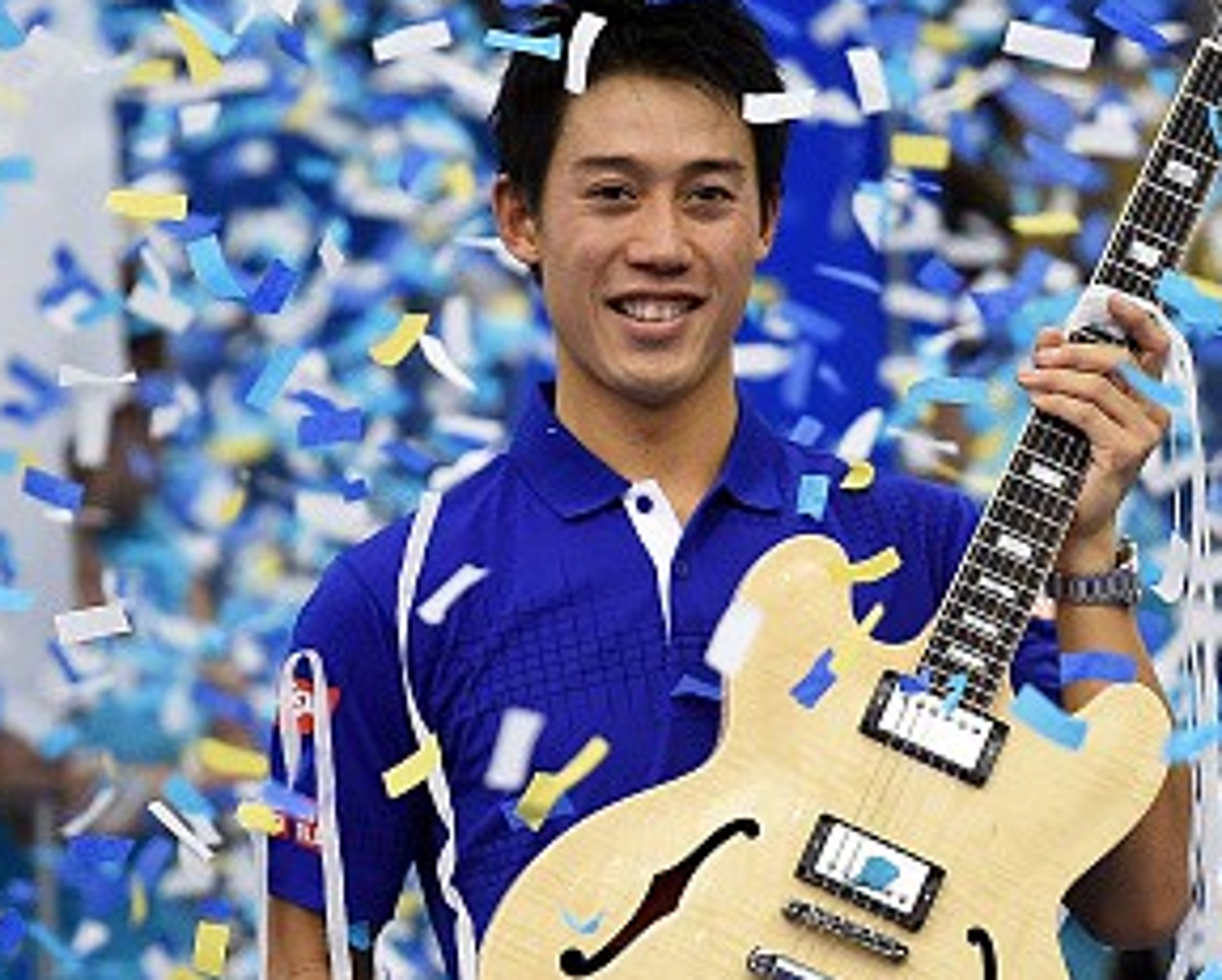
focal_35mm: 367
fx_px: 13287
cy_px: 575
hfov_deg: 5.3
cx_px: 827
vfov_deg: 4.2
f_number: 2.8
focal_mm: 190
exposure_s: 1/1250
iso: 3200
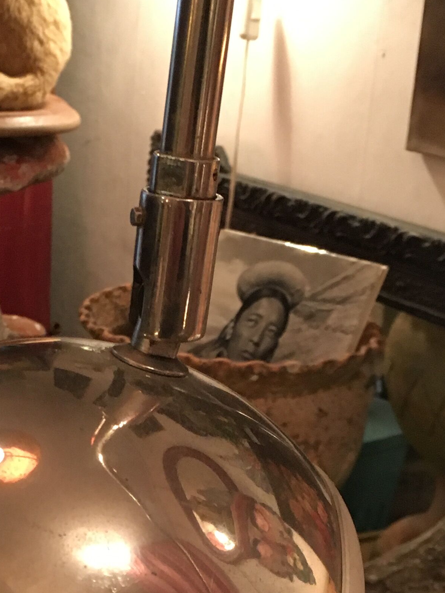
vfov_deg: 25.7
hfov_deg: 19.7
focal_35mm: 74
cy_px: 502
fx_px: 1268
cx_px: 109
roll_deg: -4.5
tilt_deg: -25.0
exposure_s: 1/33
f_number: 2.2
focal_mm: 4.15
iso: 200
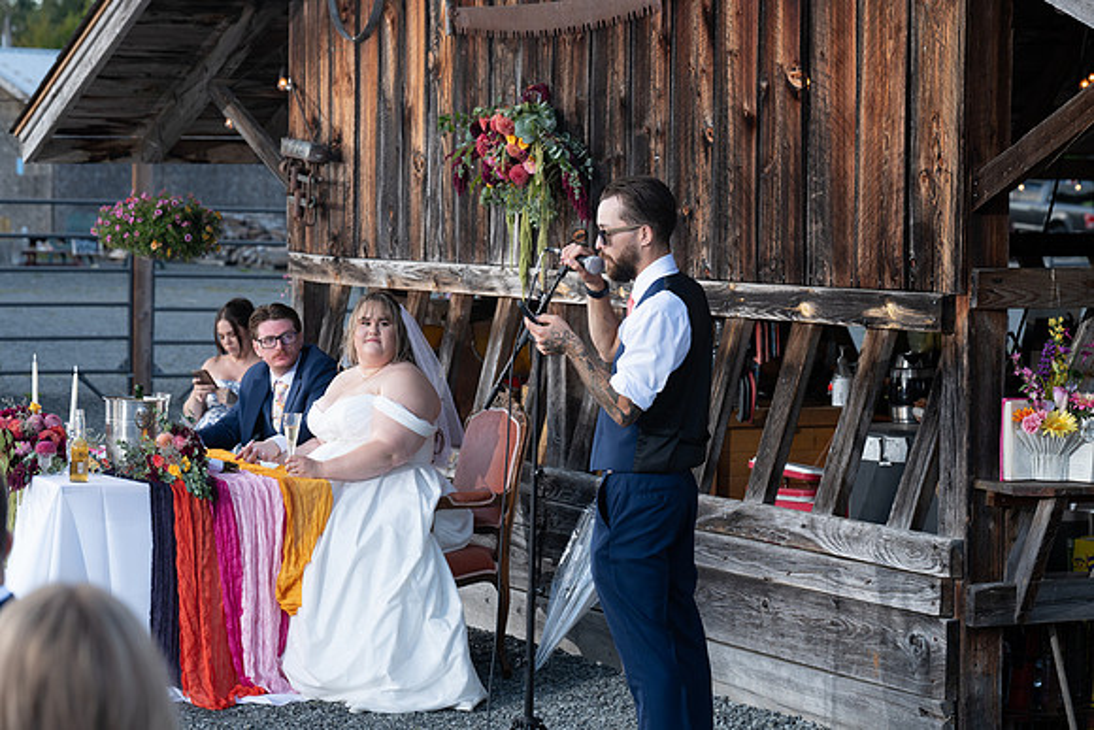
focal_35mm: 94
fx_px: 2857
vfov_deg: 14.6
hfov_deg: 21.7
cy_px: 365
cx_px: 547
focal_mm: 94
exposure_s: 1/125
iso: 320
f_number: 5.6
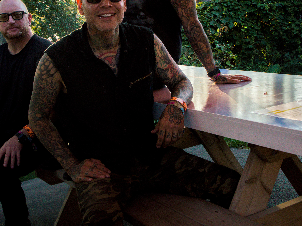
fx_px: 462
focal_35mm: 53
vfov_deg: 27.3
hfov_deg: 36.2
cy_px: 73
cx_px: 146
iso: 1000
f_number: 9
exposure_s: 1/250
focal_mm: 30
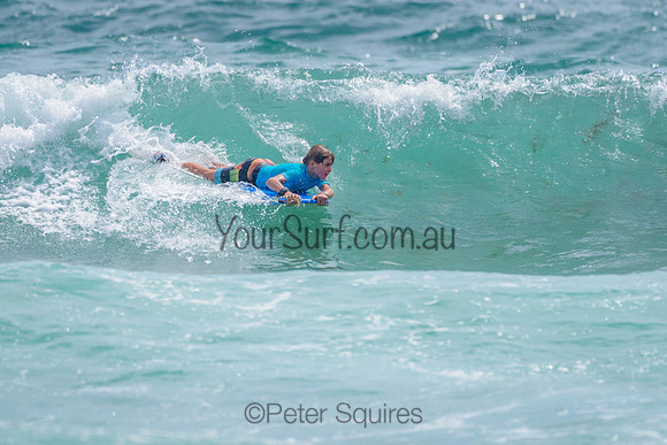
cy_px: 172
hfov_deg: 3.4
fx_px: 11352
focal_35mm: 613
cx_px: 313
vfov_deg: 2.2
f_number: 5.6
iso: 140
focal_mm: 500
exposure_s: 1/2000
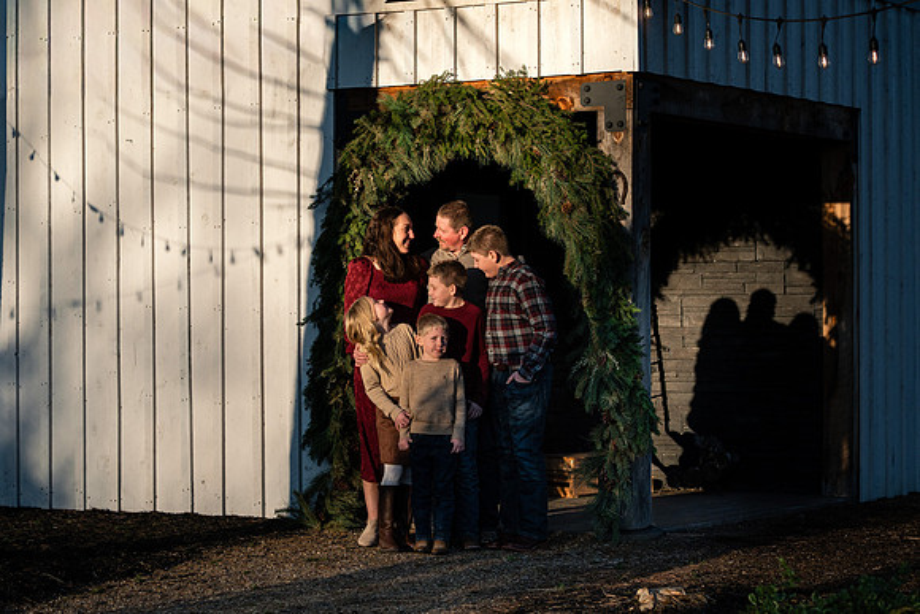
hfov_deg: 20.7
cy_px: 309
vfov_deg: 13.9
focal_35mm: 99
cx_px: 387
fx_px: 2519
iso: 400
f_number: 4
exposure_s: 1/2500
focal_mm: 85
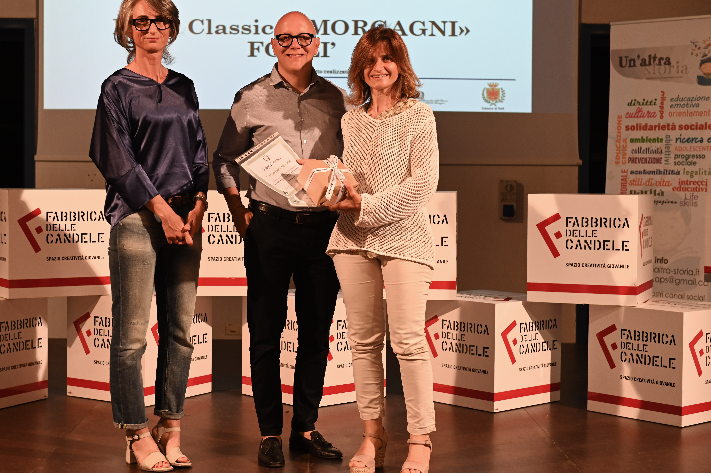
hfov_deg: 31.9
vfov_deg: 21.5
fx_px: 1243
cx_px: 315
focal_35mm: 63
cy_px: 229
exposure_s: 1/125
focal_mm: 56
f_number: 4
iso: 1250
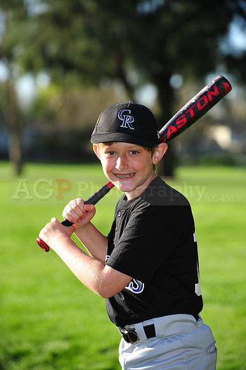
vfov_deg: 15.8
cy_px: 185
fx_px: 1334
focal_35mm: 130
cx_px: 123
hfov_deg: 10.5
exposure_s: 1/800
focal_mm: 130
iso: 200
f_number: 4.5
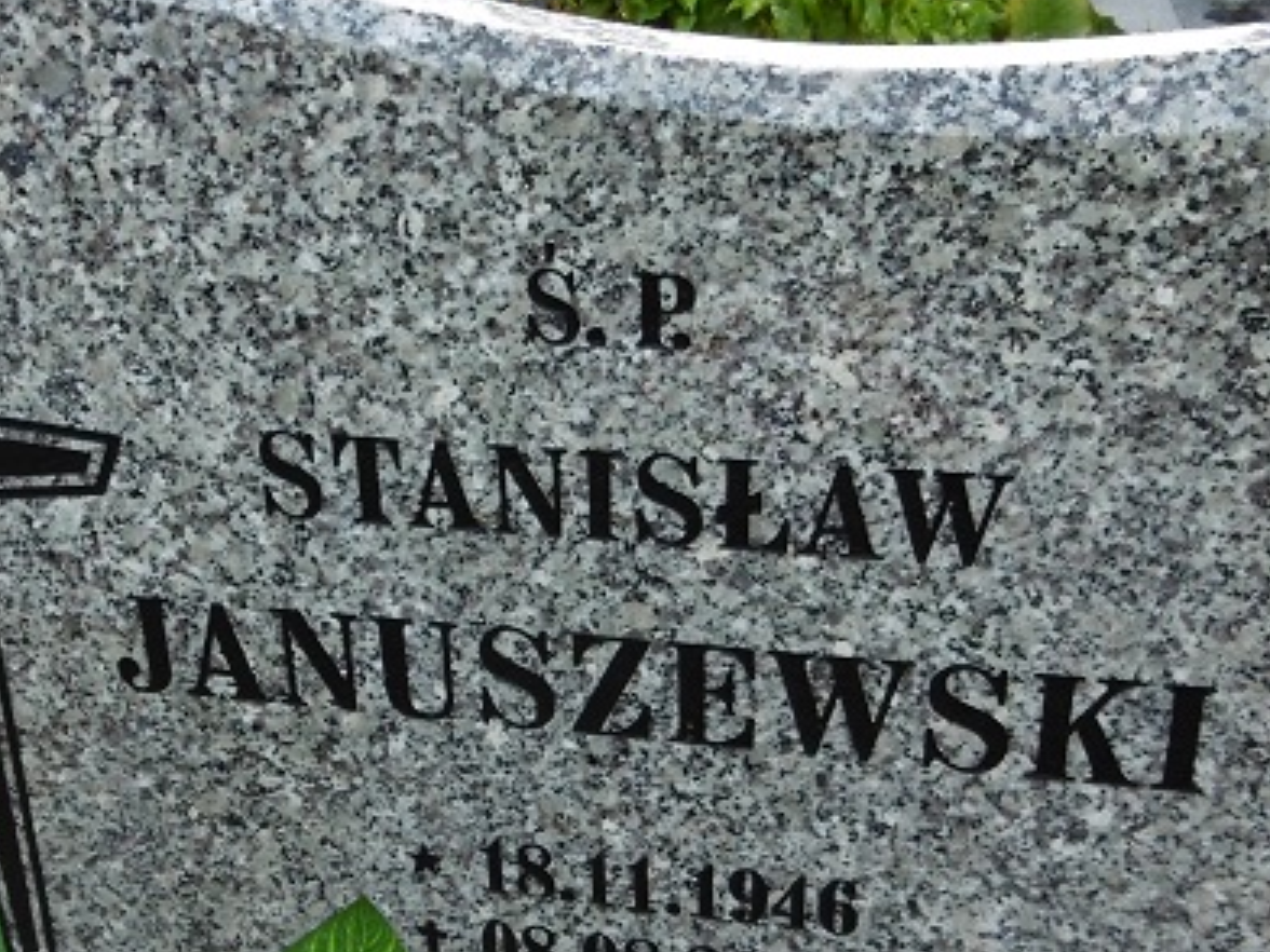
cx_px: 538
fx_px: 1798
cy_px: 667
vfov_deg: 29.4
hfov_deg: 38.8
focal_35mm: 49
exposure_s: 1/125
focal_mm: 4.3
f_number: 3.1
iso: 100
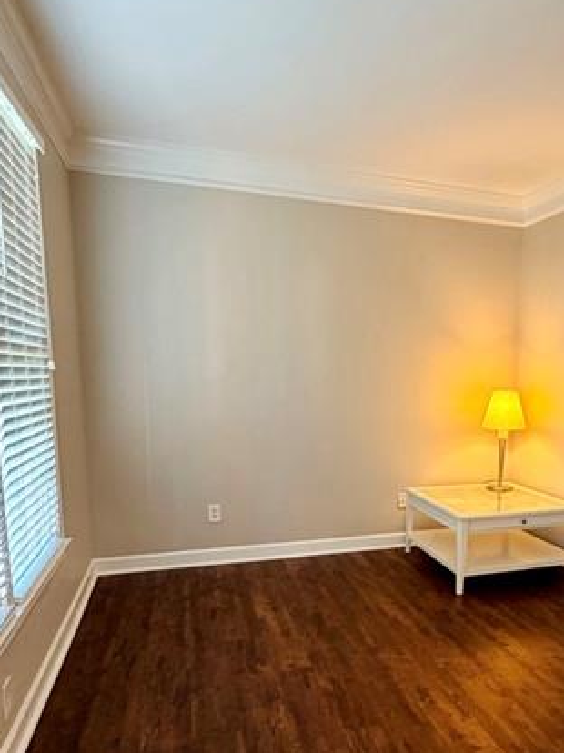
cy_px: 469
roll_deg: -1.4
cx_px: 391
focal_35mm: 26
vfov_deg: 66.4
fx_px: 565
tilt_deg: -8.9
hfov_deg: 51.7
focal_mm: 2.22
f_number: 2.2
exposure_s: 1/60
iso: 250
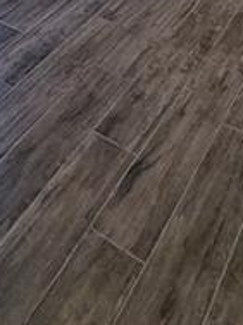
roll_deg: -0.2
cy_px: -291
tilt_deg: -0.4
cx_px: 117
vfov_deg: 20.5
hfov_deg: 25.6
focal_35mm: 57
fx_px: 535
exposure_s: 1/130
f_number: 2.2
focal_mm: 2.22
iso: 64
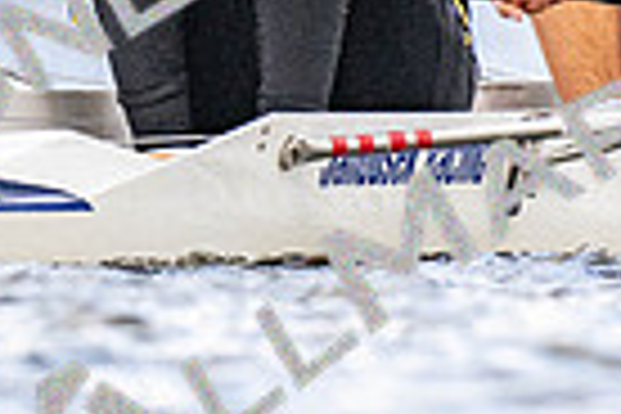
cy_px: -137
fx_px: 65045
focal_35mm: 3771
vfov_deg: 0.4
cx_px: 950
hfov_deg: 0.5
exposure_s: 1/2500
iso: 1100
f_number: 4
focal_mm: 600
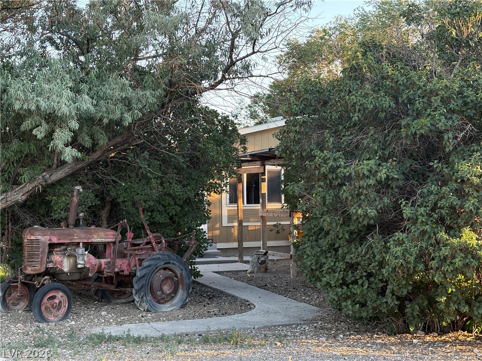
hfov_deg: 36.8
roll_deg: -1.8
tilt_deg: +1.6
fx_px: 724
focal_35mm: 52
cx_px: 241
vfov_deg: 28.0
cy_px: 180
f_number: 1.6
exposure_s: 1/173
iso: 100
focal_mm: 5.96
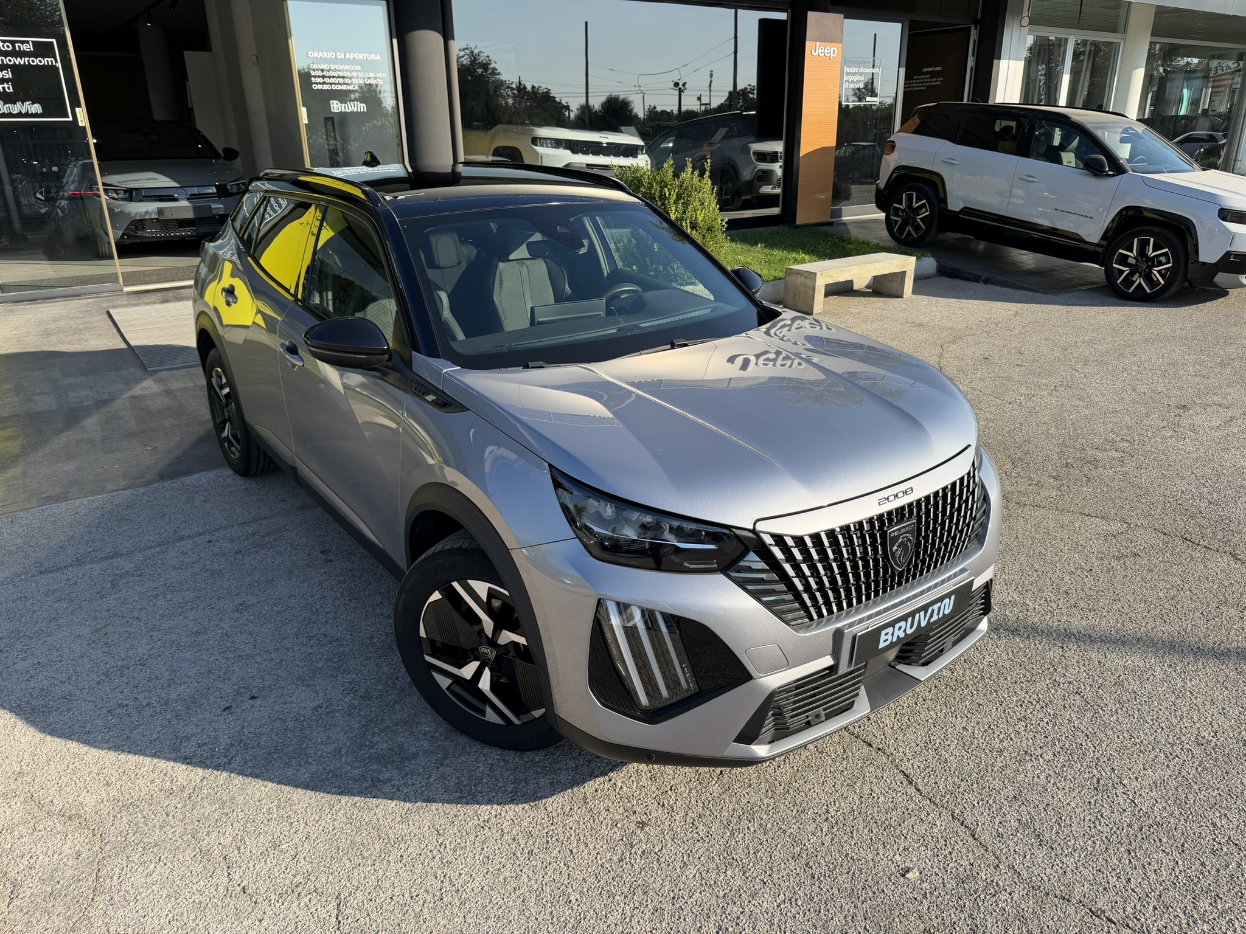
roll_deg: +0.3
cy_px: 467
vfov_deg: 56.8
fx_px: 864
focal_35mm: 24
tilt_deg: -19.9
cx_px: 623
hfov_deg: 71.6
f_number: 1.78
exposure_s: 1/2370
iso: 80
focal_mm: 6.76
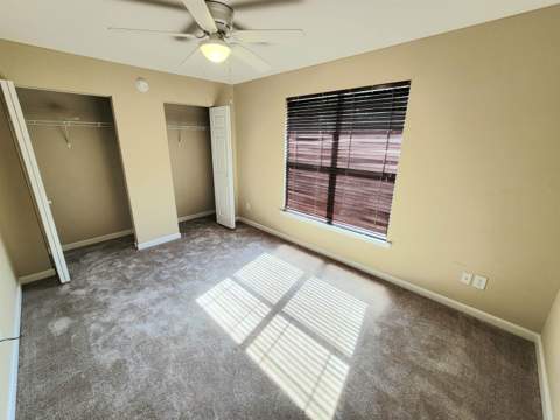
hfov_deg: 106.2
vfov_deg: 89.9
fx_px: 210
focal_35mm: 13
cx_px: 280
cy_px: 210
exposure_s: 1/120
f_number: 2.2
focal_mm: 2.2
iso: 100
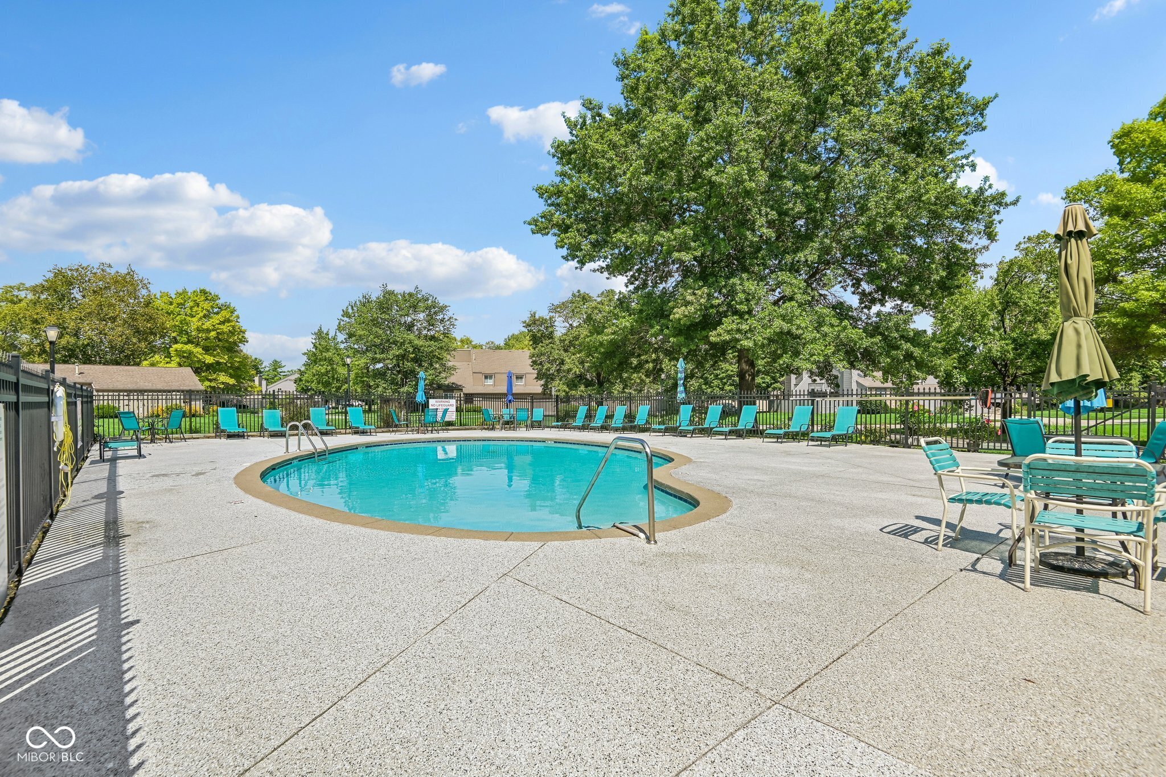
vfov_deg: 73.7
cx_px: 583
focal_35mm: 16
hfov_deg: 96.7
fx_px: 518
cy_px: 388
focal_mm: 16
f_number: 8
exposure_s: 1/400
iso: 100
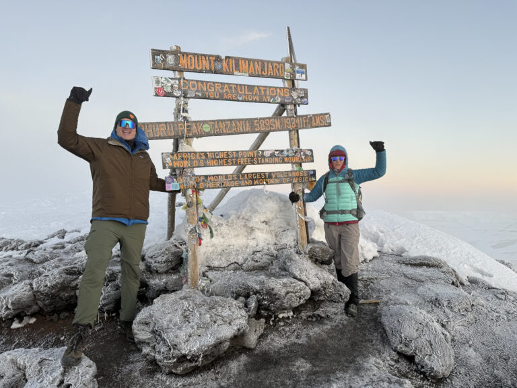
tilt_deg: -2.6
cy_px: 194
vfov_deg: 56.8
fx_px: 358
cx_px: 258
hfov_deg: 71.6
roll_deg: +0.5
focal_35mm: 24
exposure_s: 1/134
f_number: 1.78
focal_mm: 6.86
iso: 50
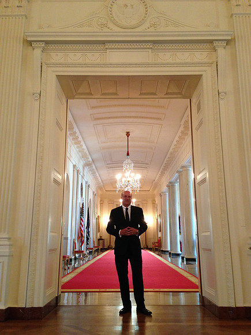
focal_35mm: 33
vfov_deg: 55.4
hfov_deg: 42.9
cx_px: 126
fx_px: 319
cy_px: 168
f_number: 2.4
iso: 200
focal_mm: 4.12
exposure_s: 1/20
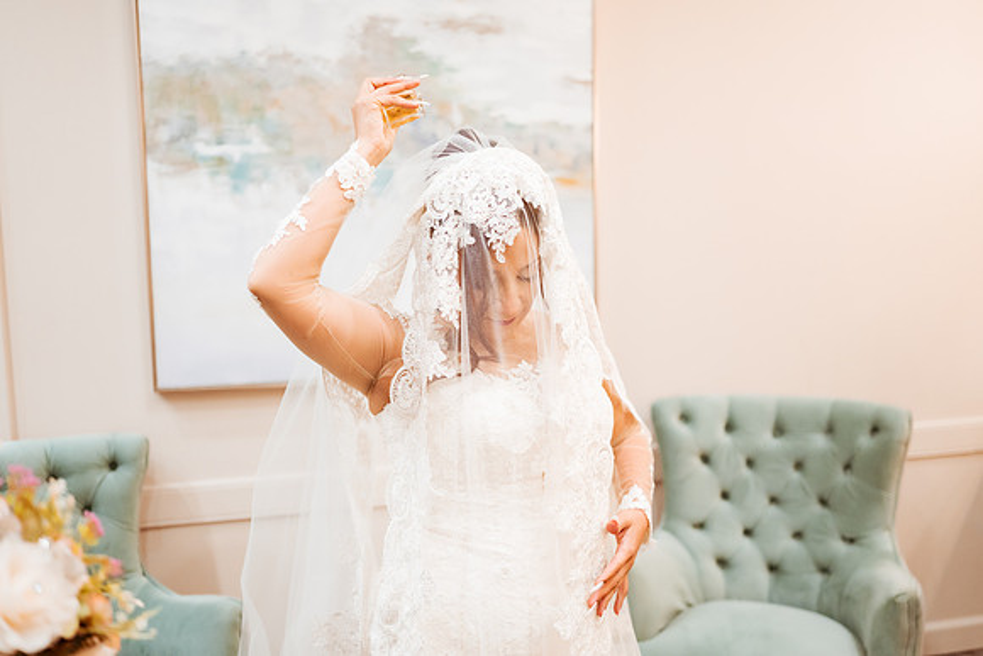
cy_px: 328
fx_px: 956
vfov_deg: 37.9
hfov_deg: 54.4
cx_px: 492
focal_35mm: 35
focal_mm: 35
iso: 1250
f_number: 1.8
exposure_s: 1/500
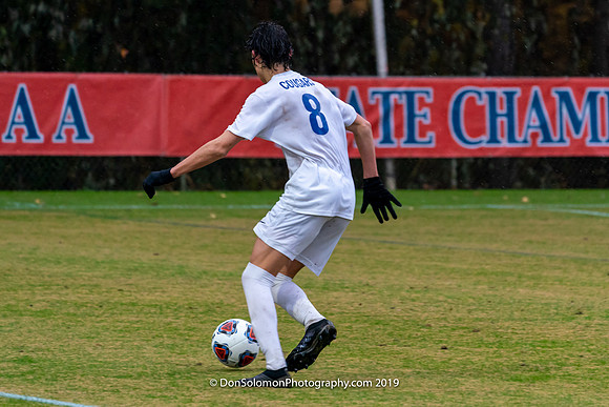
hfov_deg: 6.6
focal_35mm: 314
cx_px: 387
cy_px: 162
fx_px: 5309
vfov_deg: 4.4
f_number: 5.6
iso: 3200
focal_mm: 247
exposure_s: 1/1000
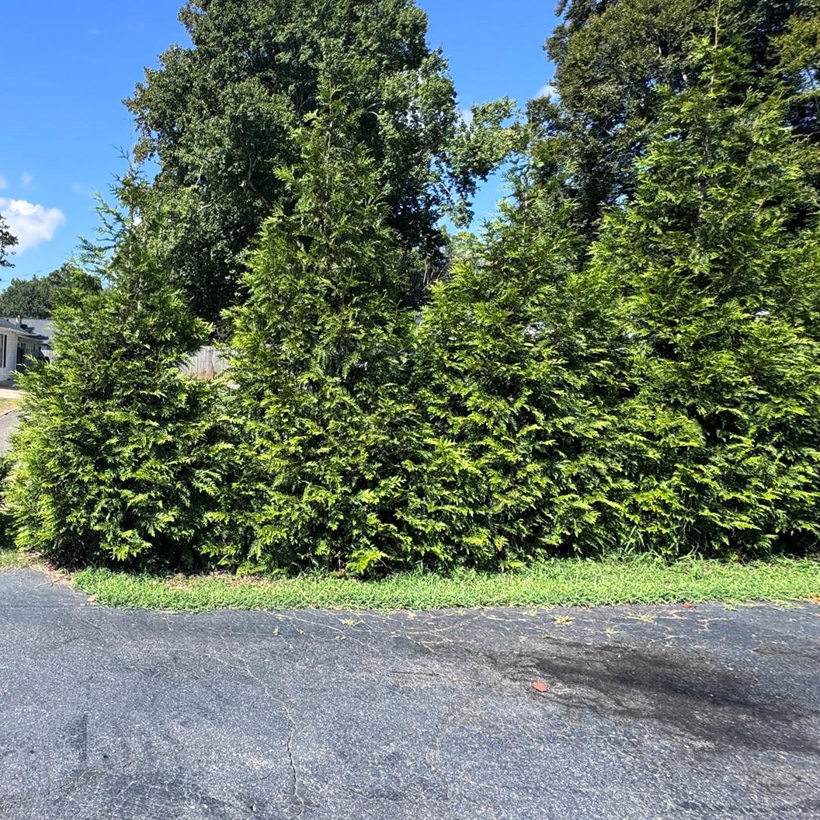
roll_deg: -2.3
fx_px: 643
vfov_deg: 65.0
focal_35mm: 24
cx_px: 146
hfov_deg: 59.1
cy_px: 391
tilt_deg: -1.4
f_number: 2.2
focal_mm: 2.22
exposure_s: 1/840
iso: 40
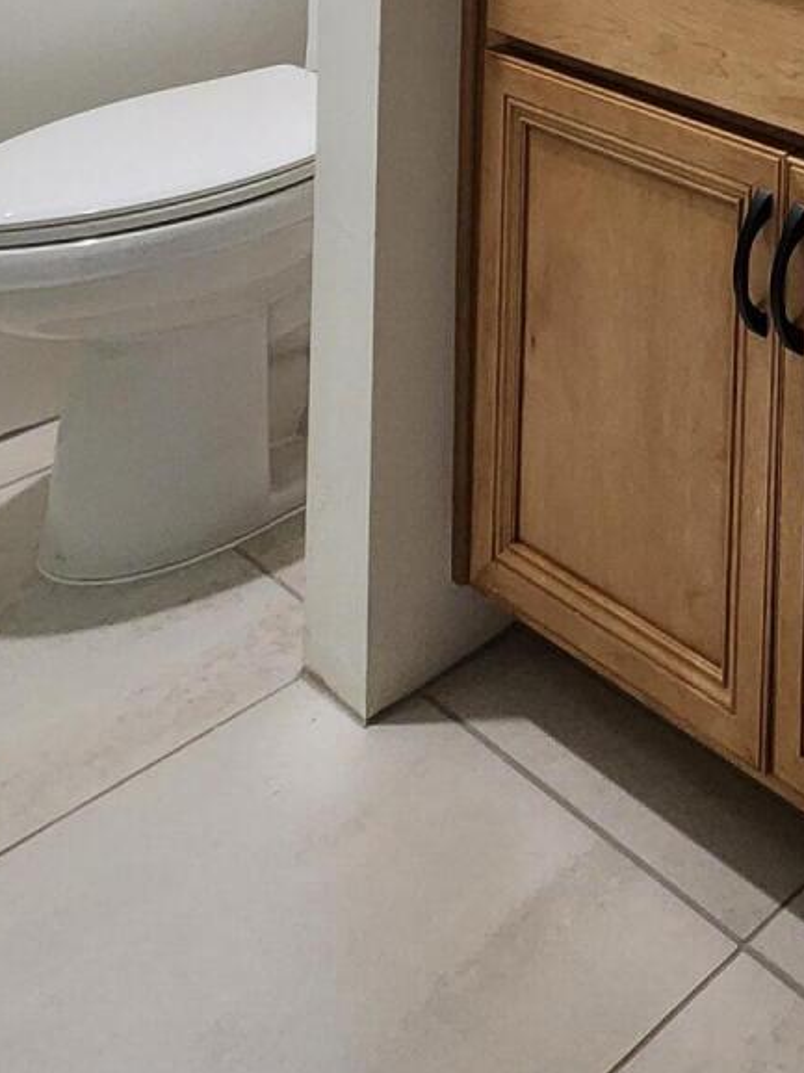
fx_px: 1395
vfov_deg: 30.4
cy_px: -410
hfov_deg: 25.4
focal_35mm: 45
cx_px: 1164
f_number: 2.2
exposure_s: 1/60
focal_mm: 2.2
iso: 400
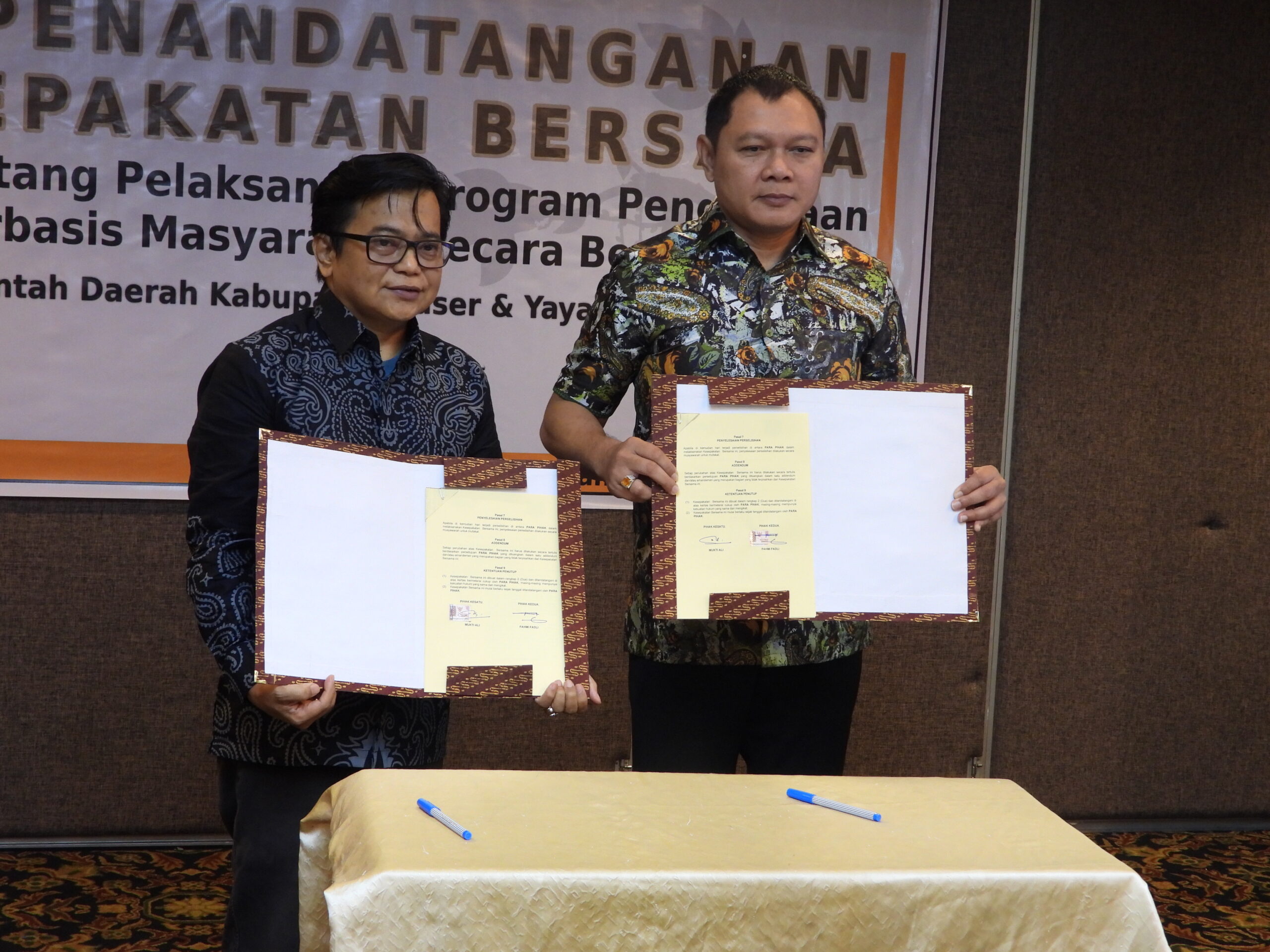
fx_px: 2201
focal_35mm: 60
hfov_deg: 32.2
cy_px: 476
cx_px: 635
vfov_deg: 24.4
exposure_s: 1/15
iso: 400
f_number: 3.5
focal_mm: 10.7
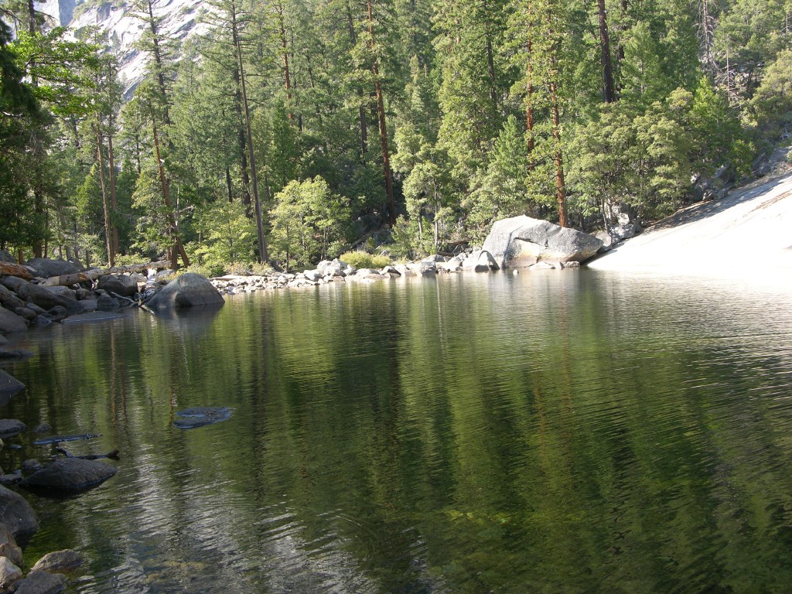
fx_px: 961
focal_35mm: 42
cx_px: 396
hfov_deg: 44.8
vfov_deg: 34.3
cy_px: 297
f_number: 4.1
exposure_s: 1/65.5
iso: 50
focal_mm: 10.7
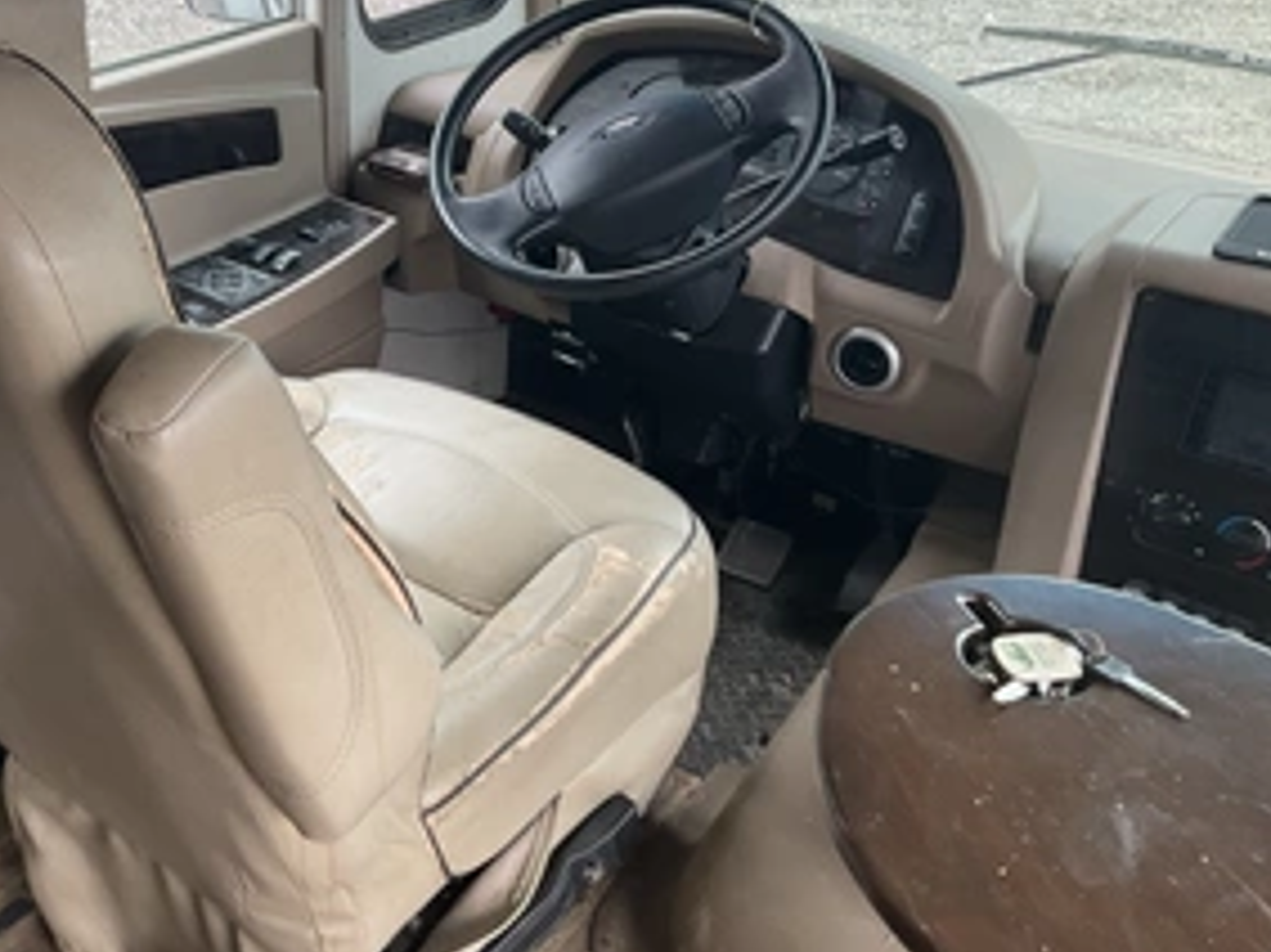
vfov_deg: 35.0
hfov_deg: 44.9
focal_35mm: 41
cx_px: 391
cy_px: 368
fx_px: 1505
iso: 32
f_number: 1.8
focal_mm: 3
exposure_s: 1/122
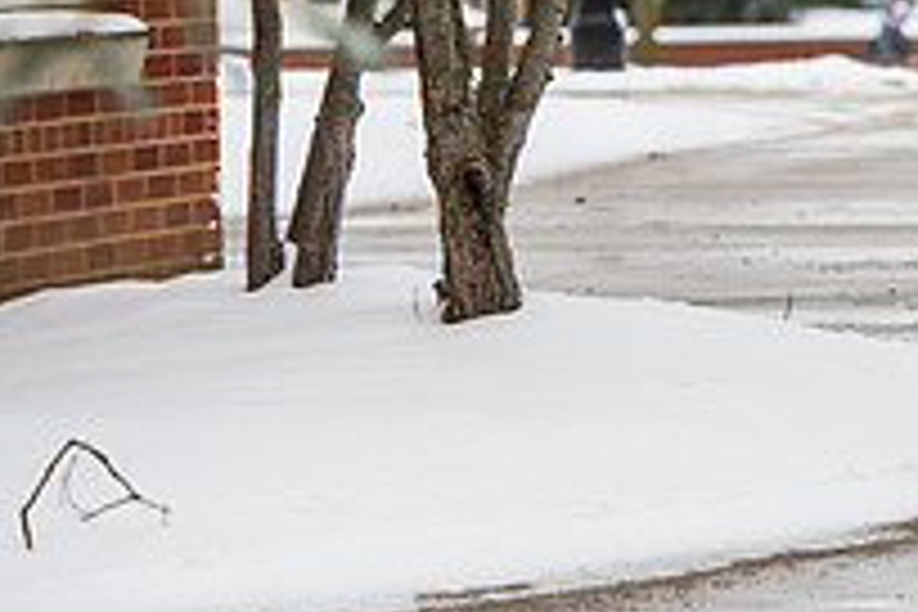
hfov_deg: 5.3
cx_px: 1228
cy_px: 133
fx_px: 9766
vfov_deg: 3.6
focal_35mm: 383
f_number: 4
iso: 160
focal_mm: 135
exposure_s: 1/400
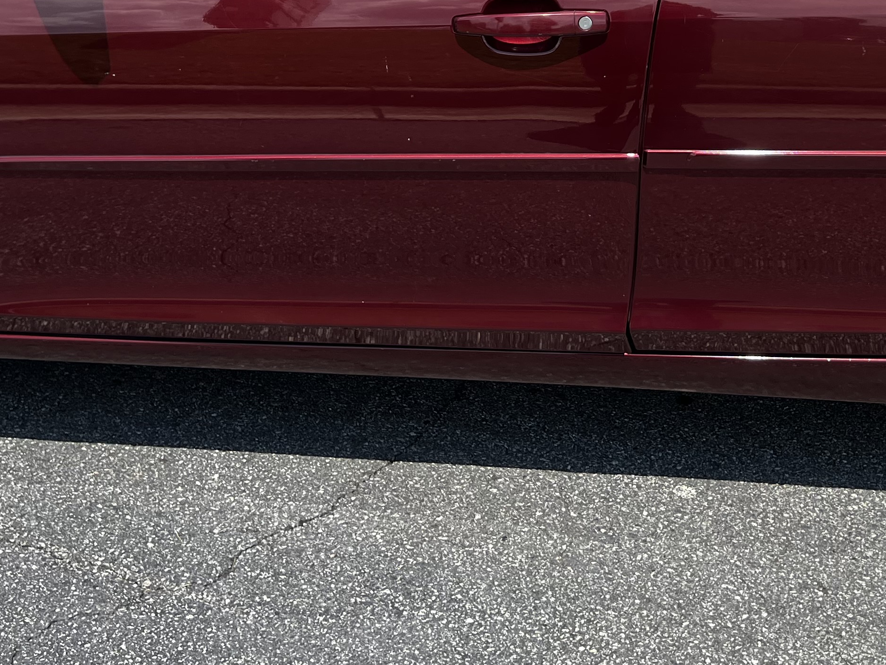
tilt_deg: -19.0
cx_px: 575
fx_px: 1433
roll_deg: -4.9
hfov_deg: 34.1
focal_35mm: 56
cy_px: 81
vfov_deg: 25.4
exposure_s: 1/2123
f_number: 1.5
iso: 50
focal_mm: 5.7
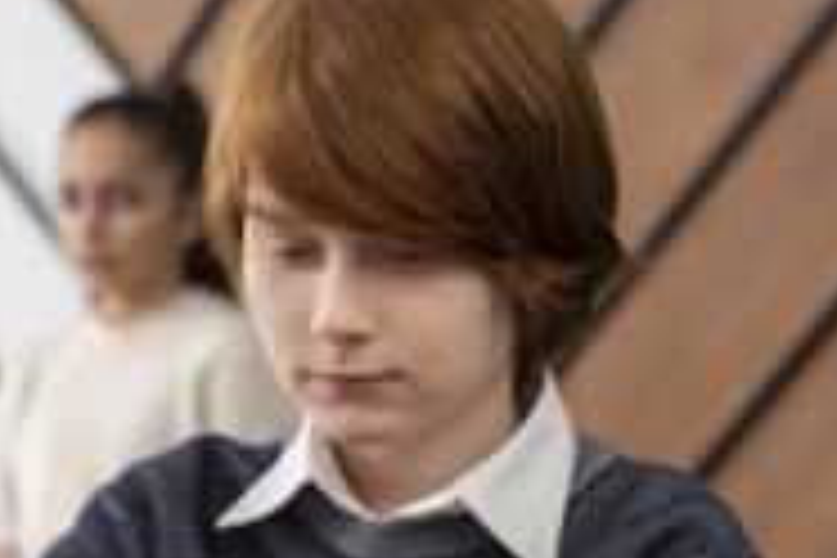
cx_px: 547
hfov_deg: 15.1
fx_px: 3162
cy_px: 616
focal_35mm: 136
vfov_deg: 10.0
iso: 1250
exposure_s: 1/250
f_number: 2.8
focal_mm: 47
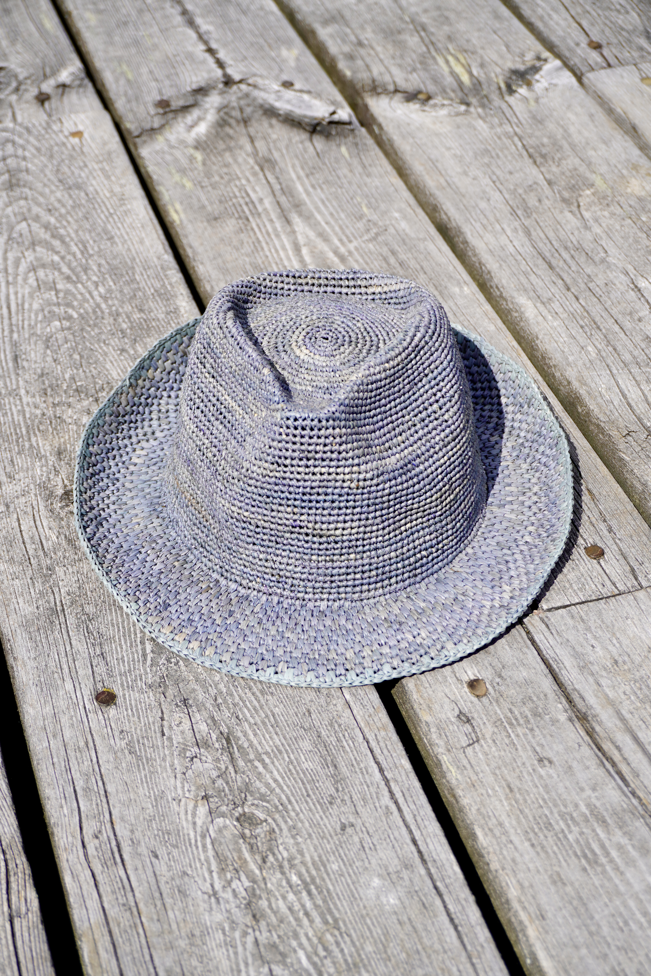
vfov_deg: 32.6
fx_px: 1668
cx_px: 326
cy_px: 488
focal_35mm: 62
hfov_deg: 22.1
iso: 100
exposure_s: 1/800
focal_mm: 41
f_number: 5.6
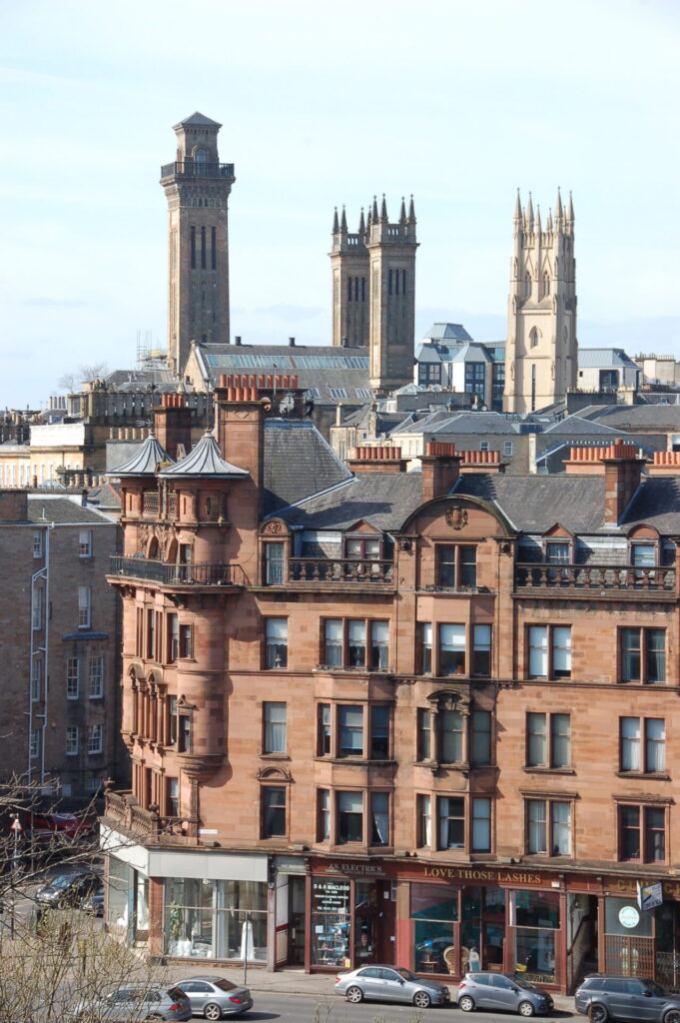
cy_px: 512
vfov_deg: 17.1
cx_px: 340
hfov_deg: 11.4
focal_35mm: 120
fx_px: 3405
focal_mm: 80
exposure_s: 1/320
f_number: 11
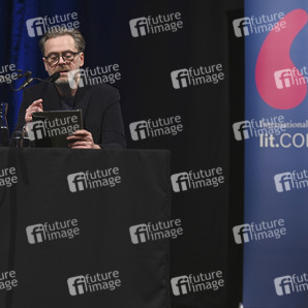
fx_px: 1359
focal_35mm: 135
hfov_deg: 12.9
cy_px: 154
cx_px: 170
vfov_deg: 12.9
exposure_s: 1/250
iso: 1250
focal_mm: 105
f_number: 3.2
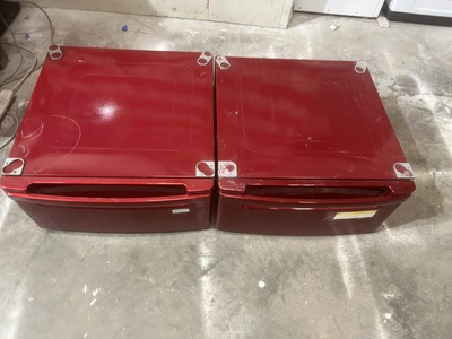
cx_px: 226
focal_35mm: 26
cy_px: 170
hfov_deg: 67.3
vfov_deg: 53.1
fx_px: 339
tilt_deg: -54.7
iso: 200
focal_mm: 5.1
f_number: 1.6
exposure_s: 1/60
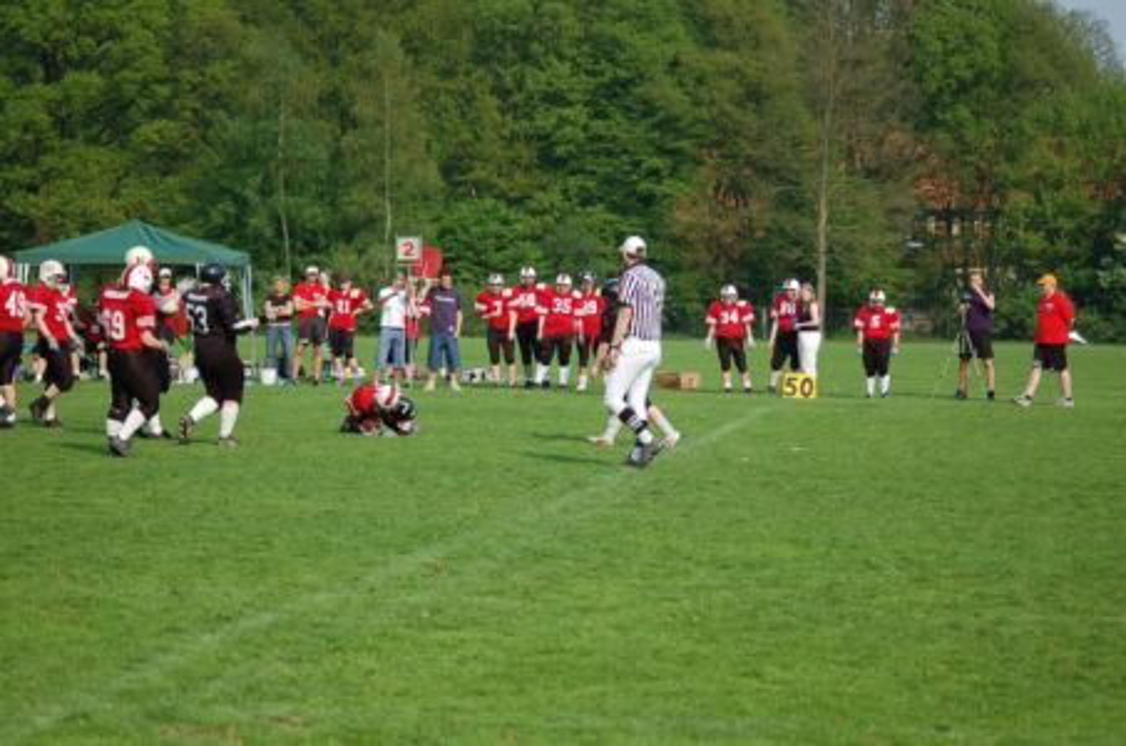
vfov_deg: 11.7
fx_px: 3652
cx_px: 563
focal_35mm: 117
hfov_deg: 17.5
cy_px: 373
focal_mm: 78
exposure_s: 1/1000
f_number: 4.5
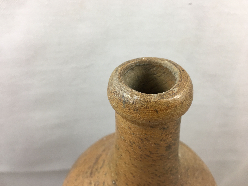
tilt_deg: -41.3
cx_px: 124
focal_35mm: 29
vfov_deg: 48.2
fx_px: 208
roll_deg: -2.9
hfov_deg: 61.7
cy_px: 93
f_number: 2.2
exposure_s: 1/33
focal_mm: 4.15
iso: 40
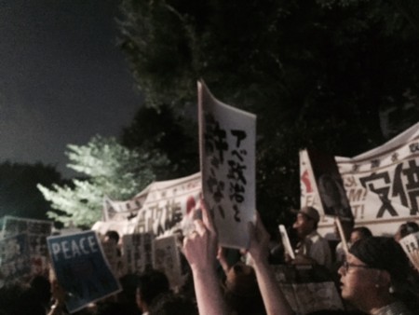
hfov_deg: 61.6
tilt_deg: +20.0
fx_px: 351
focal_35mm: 29
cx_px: 210
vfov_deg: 48.3
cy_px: 158
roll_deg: +0.7
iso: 2000
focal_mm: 4.15
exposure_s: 1/15
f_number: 2.2
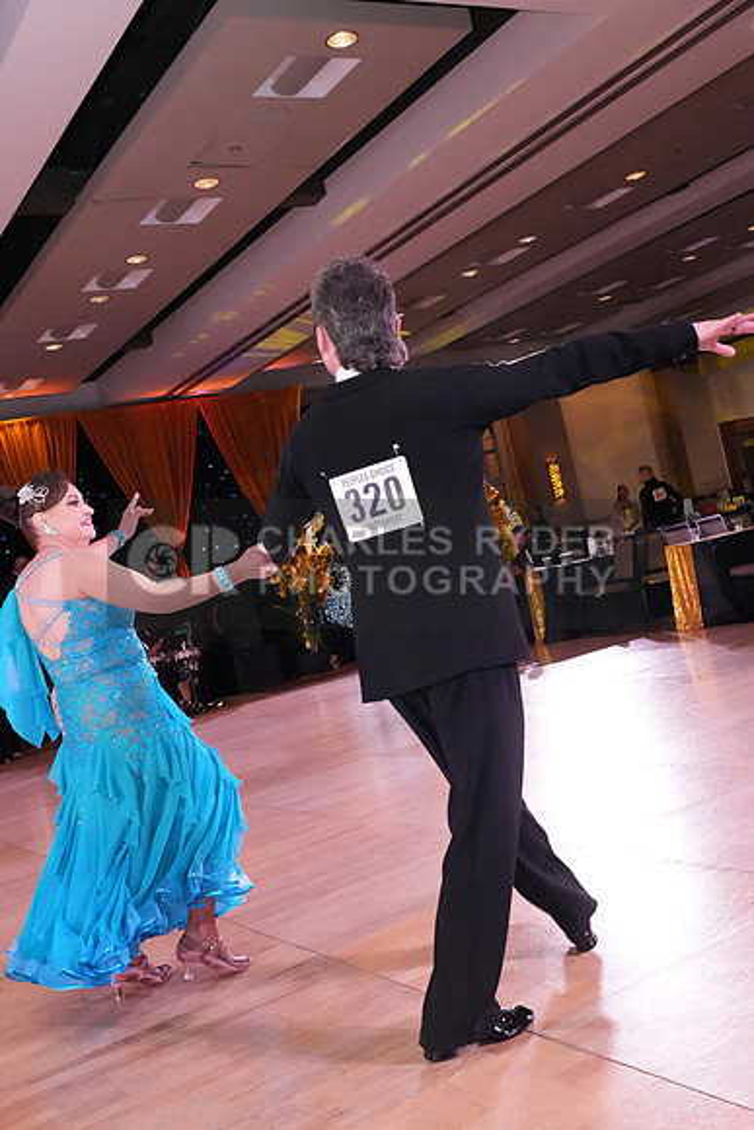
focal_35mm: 36
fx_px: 1130
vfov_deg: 53.1
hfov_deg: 36.9
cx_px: 377
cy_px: 565
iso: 8000
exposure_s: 1/320
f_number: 7.1
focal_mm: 24
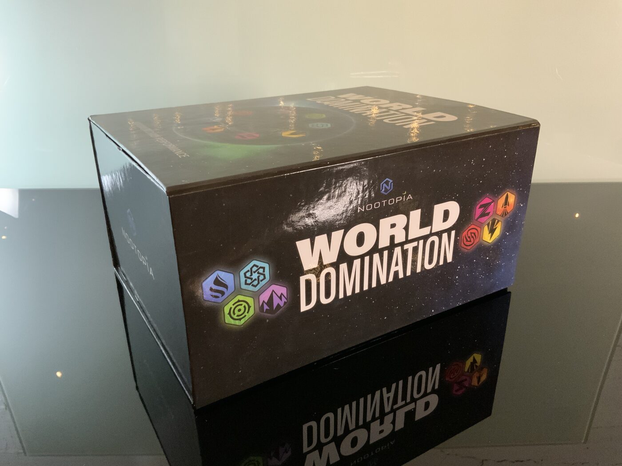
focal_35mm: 29
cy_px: 233
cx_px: 311
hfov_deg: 61.7
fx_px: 521
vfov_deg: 48.2
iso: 400
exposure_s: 1/30
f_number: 1.8
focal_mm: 3
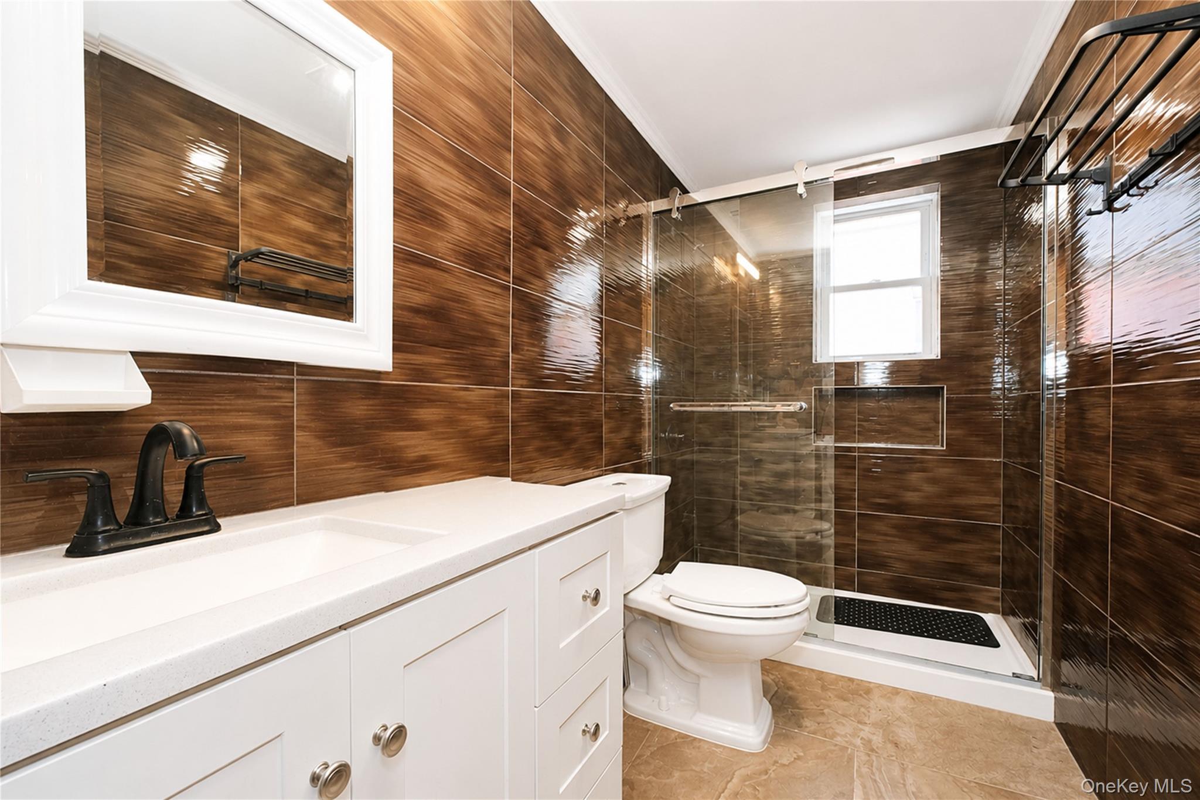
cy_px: 400
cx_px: 600
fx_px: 500
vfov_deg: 77.3
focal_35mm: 15
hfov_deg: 100.4
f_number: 7.1
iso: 1600
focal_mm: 10
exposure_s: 1/80
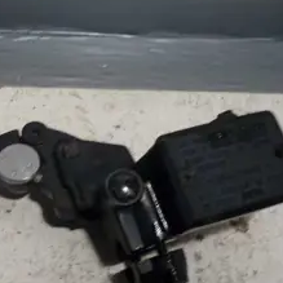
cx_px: 27
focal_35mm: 64
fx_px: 592
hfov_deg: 26.0
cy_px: 151
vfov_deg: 26.9
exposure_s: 1/40
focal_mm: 5.5
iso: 80
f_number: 2.8
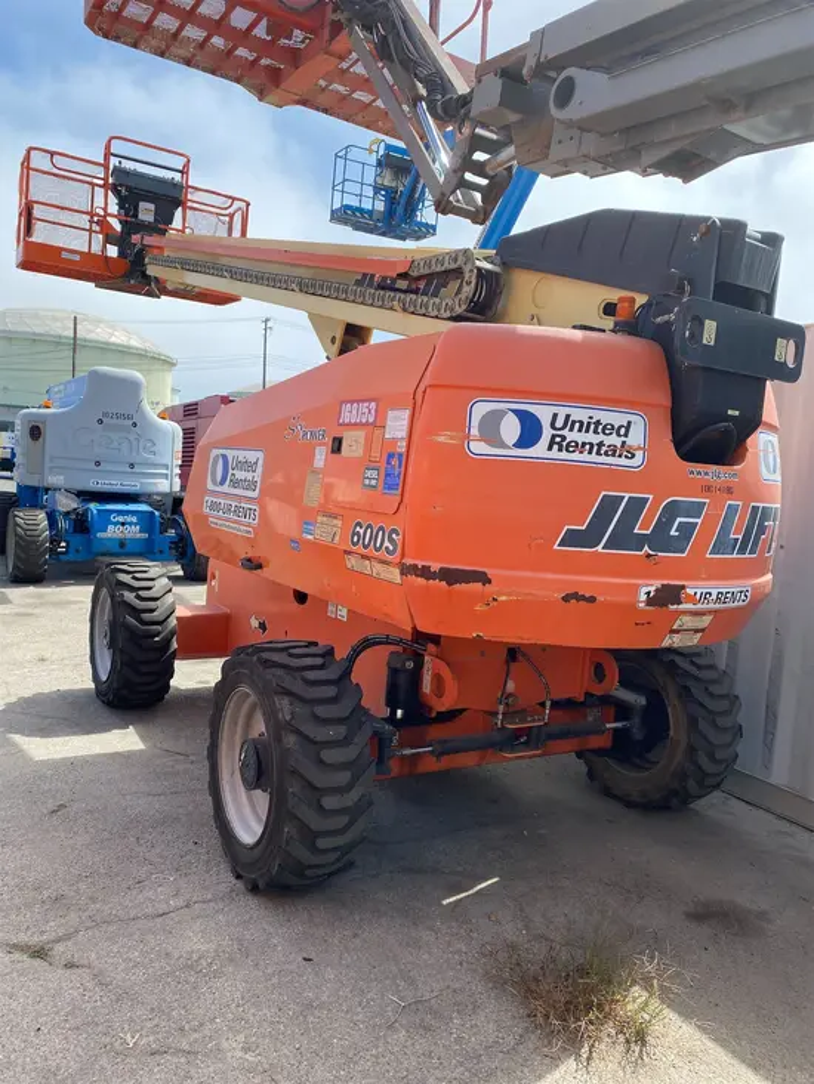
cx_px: 407
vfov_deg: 67.3
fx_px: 815
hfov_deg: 53.1
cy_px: 542
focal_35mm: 26
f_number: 1.8
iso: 32
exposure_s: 1/1245
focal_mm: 4.25
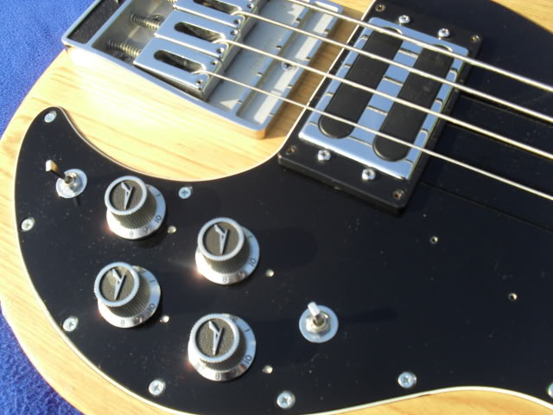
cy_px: 208
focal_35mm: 35
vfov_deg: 40.7
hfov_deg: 52.6
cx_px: 276
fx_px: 559
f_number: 3.2
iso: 100
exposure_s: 1/350
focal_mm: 6.3
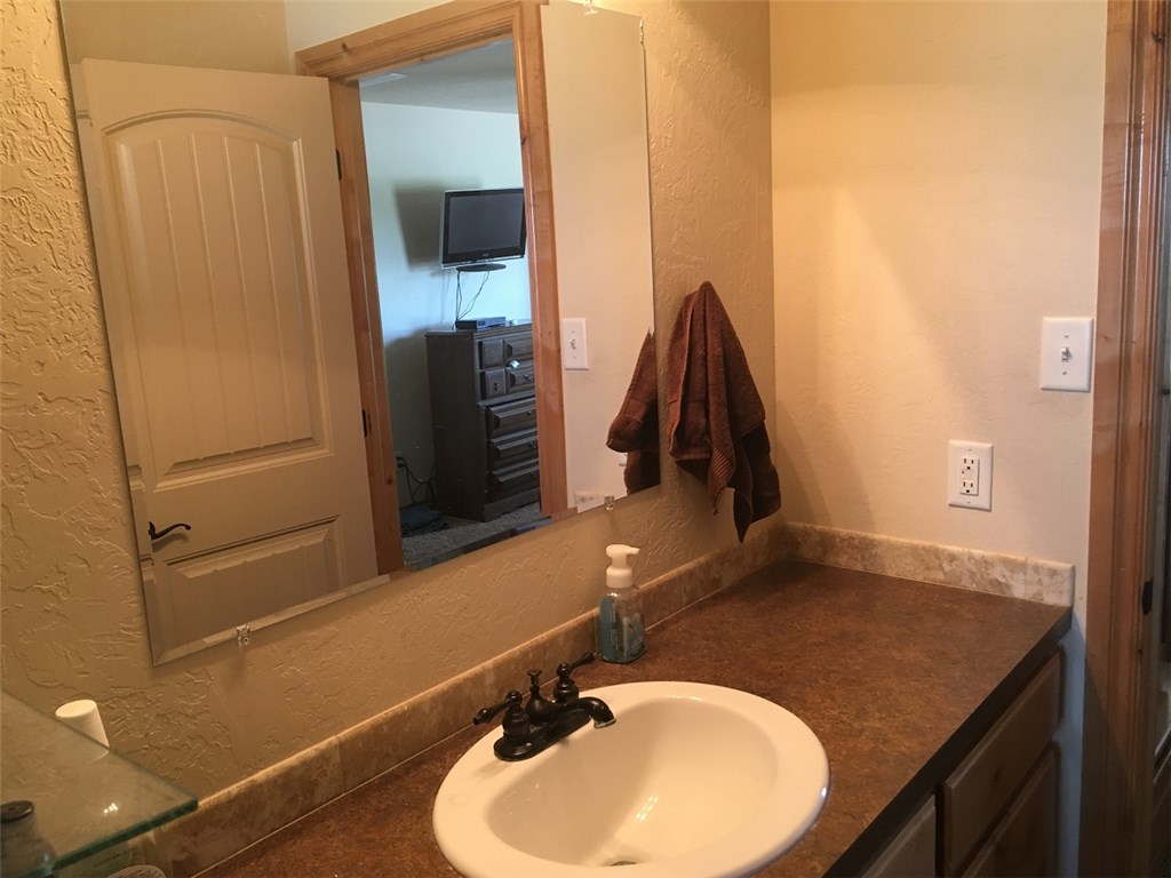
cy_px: 439
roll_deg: +3.3
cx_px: 586
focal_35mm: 29
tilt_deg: -9.3
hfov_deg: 61.7
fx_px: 981
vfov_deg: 48.2
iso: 80
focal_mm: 4.15
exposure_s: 1/30
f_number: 2.2
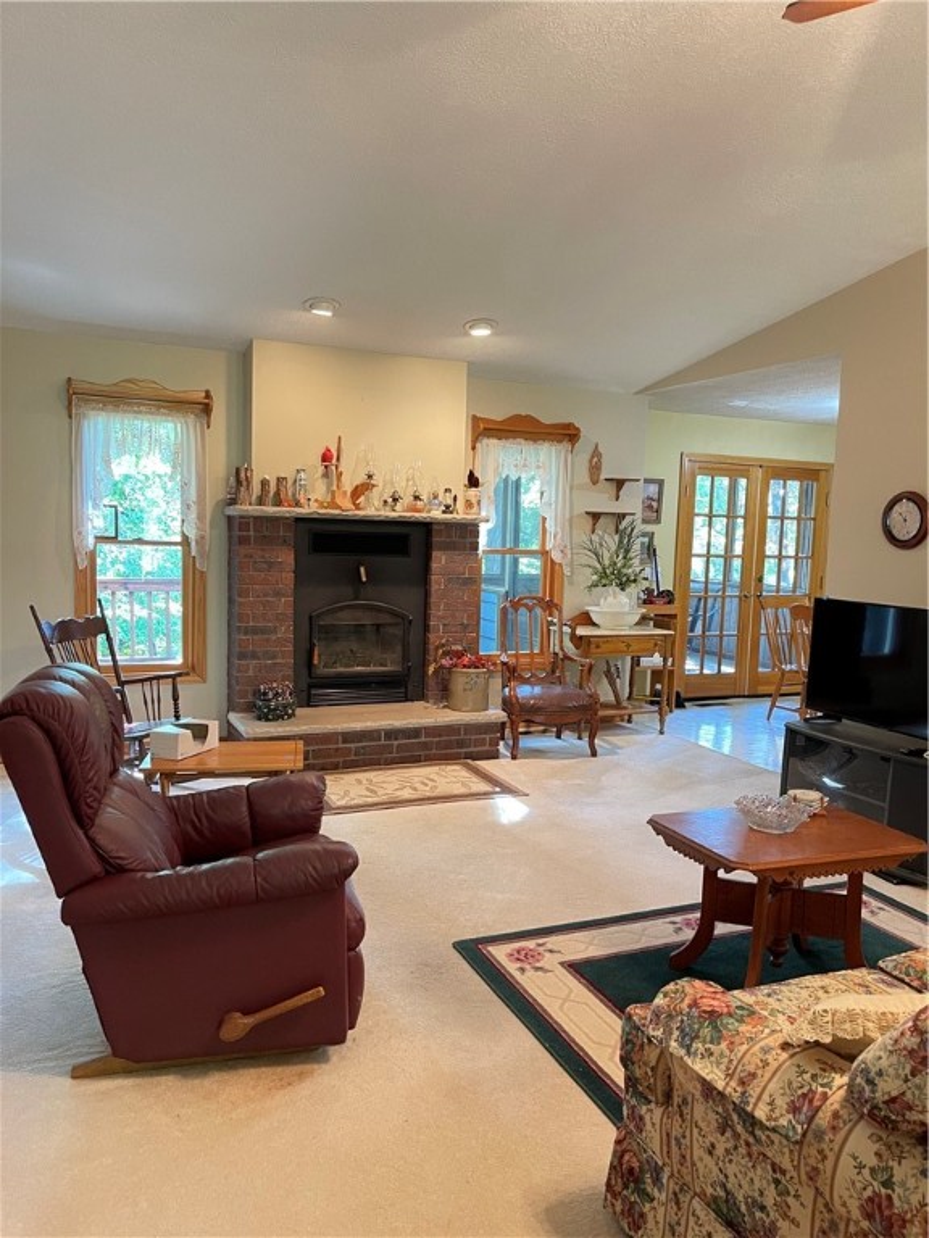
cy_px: 619
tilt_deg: -5.1
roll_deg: -1.1
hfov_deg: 53.1
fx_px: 930
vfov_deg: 67.3
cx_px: 464
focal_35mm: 26
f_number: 1.6
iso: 400
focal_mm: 5.1
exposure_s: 1/40
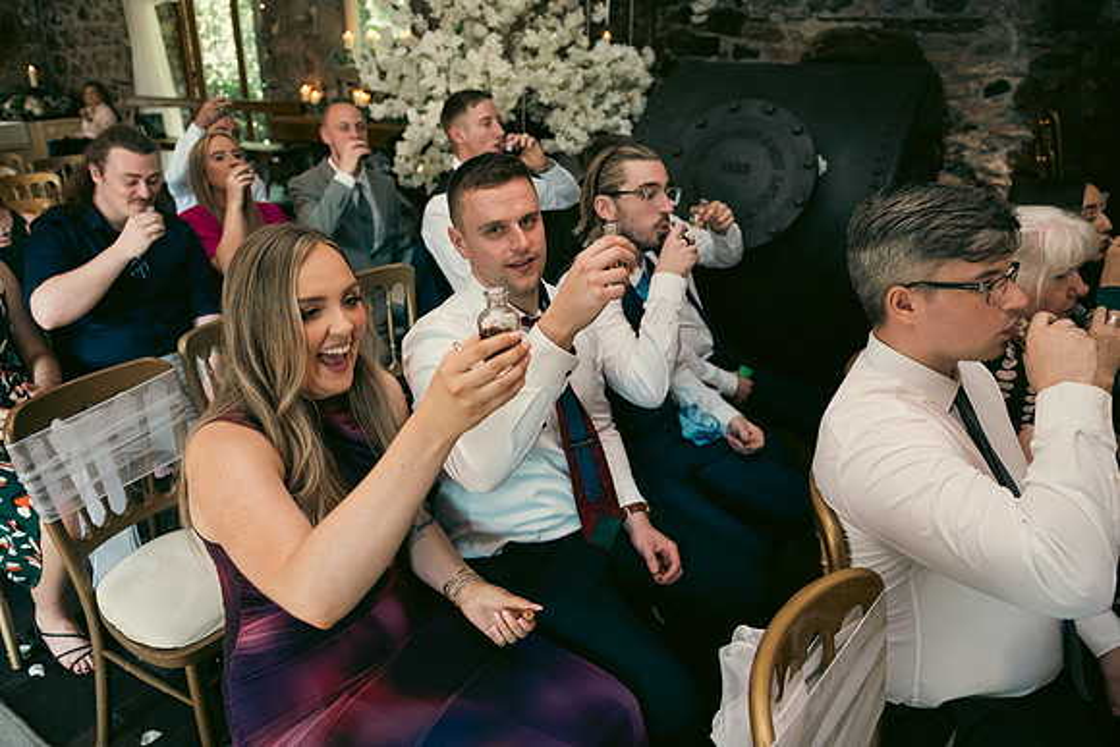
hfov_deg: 73.7
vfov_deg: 53.2
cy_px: 374
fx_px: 747
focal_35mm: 24
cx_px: 560
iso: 1250
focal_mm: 24
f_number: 3.5
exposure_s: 1/160
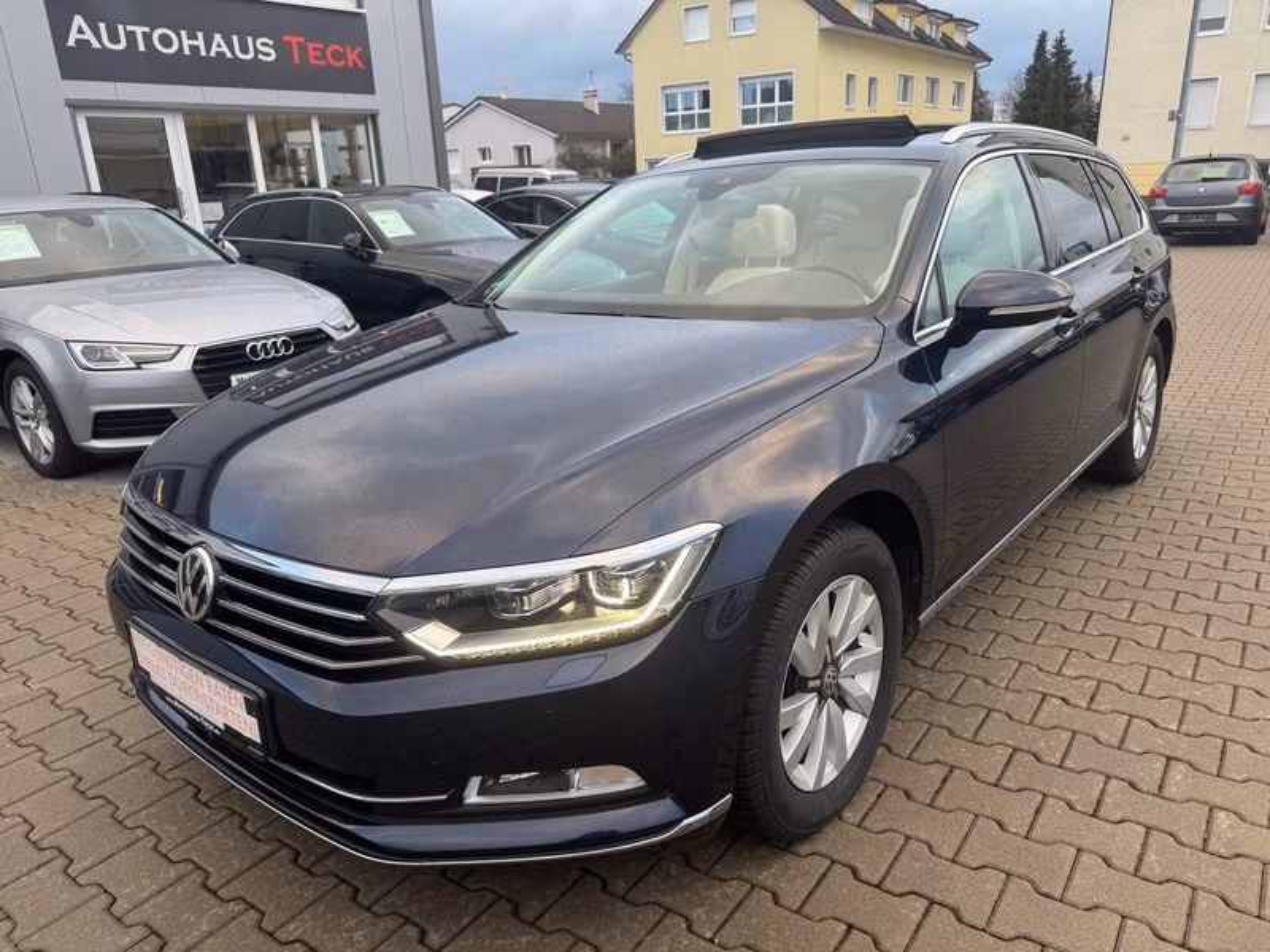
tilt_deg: -18.8
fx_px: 881
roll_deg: +3.1
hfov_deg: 71.6
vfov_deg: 56.8
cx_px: 635
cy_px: 476
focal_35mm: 24
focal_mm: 6.76
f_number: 1.78
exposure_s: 1/121
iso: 80
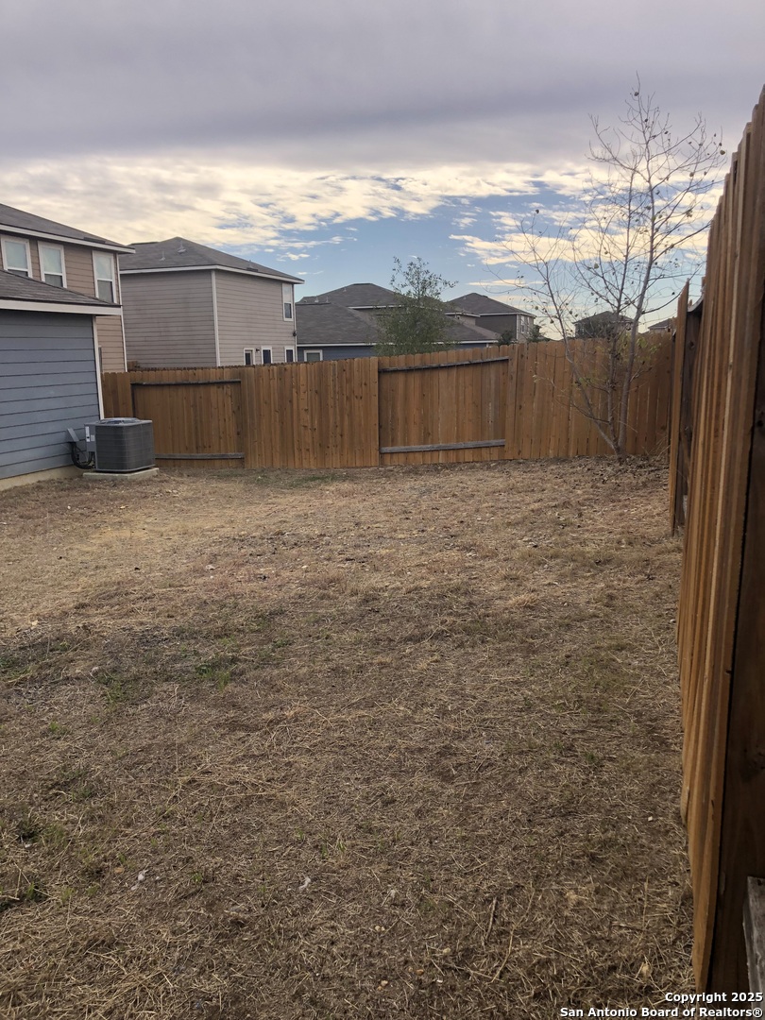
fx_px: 825
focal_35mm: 28
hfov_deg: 49.7
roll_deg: +1.3
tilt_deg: -10.3
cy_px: 510
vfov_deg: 63.4
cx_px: 382
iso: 20
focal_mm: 3.99
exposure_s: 1/1350
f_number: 1.8
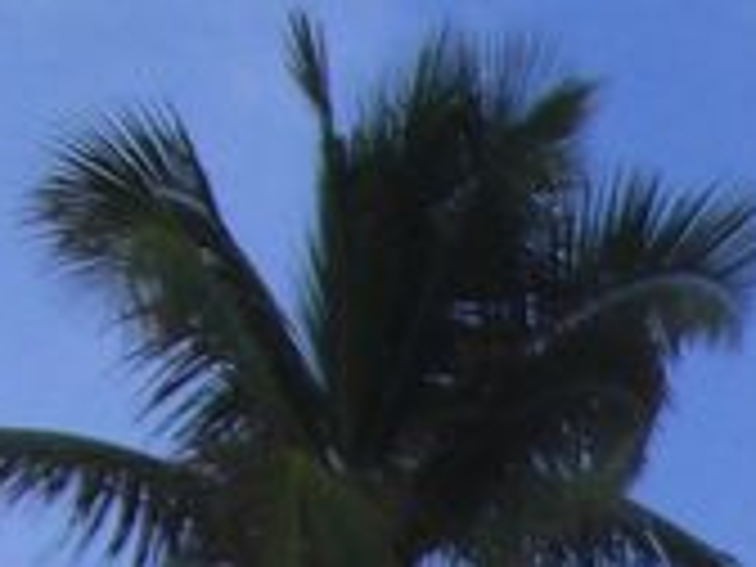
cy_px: 1652
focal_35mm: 232
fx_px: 5067
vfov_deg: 6.0
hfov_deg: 7.6
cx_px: 2182
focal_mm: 6.2
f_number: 8
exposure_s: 1/200
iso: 64
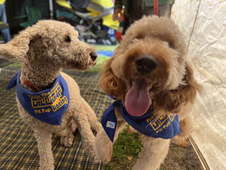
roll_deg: +1.1
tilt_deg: -23.1
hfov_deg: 67.3
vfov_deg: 53.1
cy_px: 85
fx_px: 170
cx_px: 113
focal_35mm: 26
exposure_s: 1/153
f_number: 1.6
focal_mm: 5.1
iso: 50
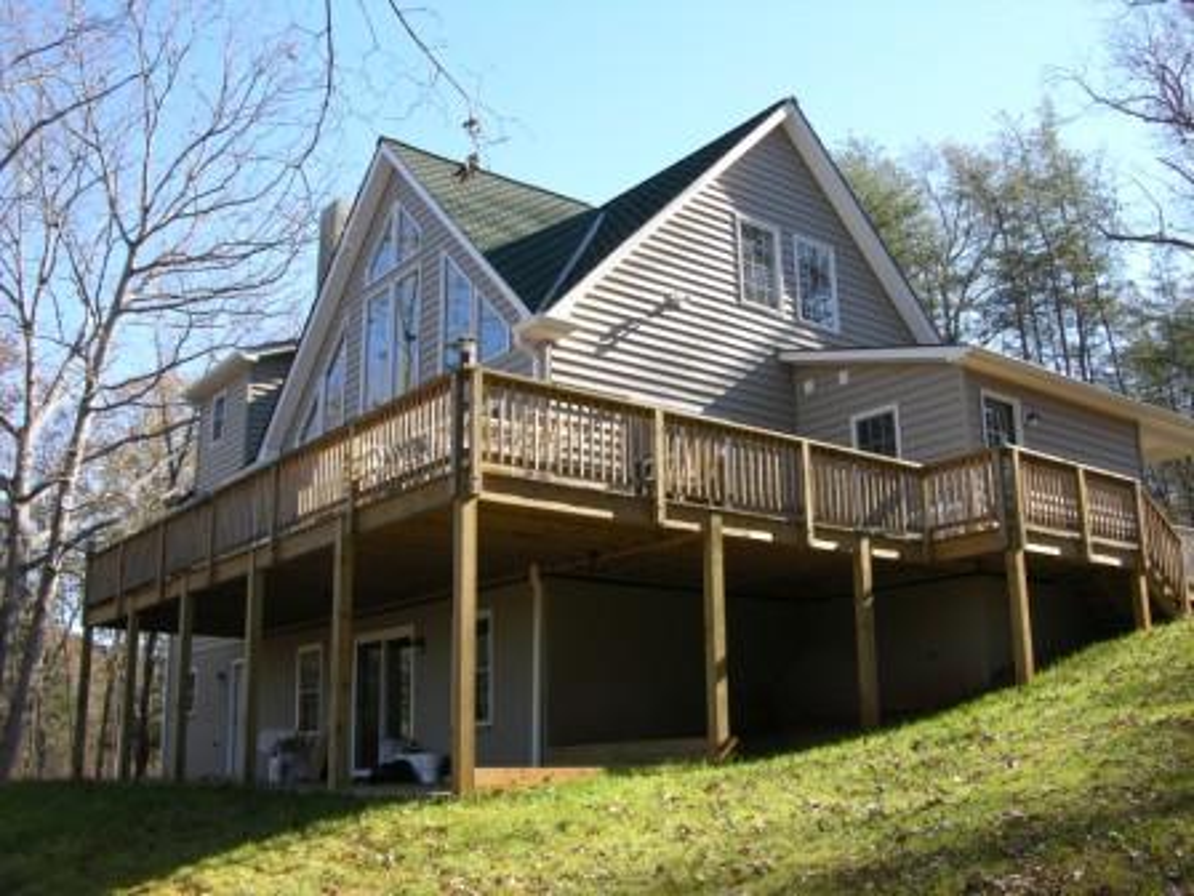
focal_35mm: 35
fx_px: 1207
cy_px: 448
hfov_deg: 52.6
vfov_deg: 40.7
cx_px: 597
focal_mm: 8.9
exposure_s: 1/98.9
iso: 50
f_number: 5
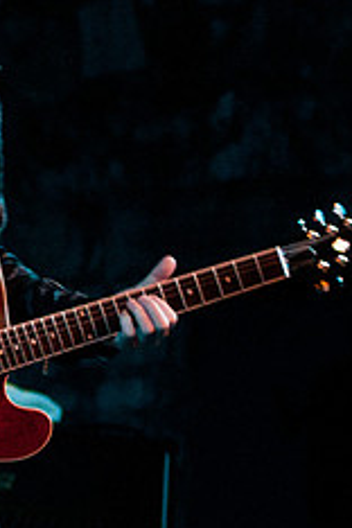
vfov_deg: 6.9
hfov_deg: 4.6
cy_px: 177
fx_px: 4370
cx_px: -230
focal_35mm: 298
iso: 1250
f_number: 2.8
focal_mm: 80
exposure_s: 1/160
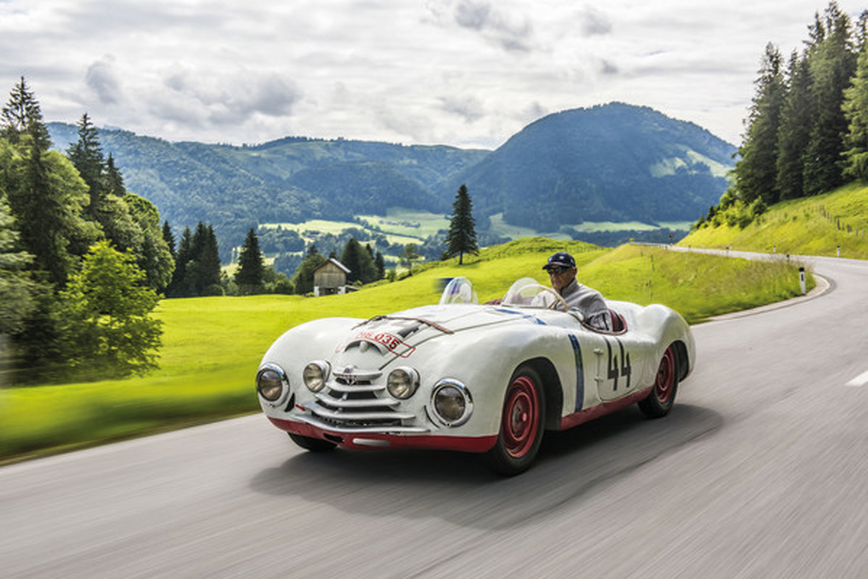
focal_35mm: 42
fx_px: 1013
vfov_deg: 31.9
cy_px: 290
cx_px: 434
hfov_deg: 46.4
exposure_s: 1/40
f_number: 18
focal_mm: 42
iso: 200
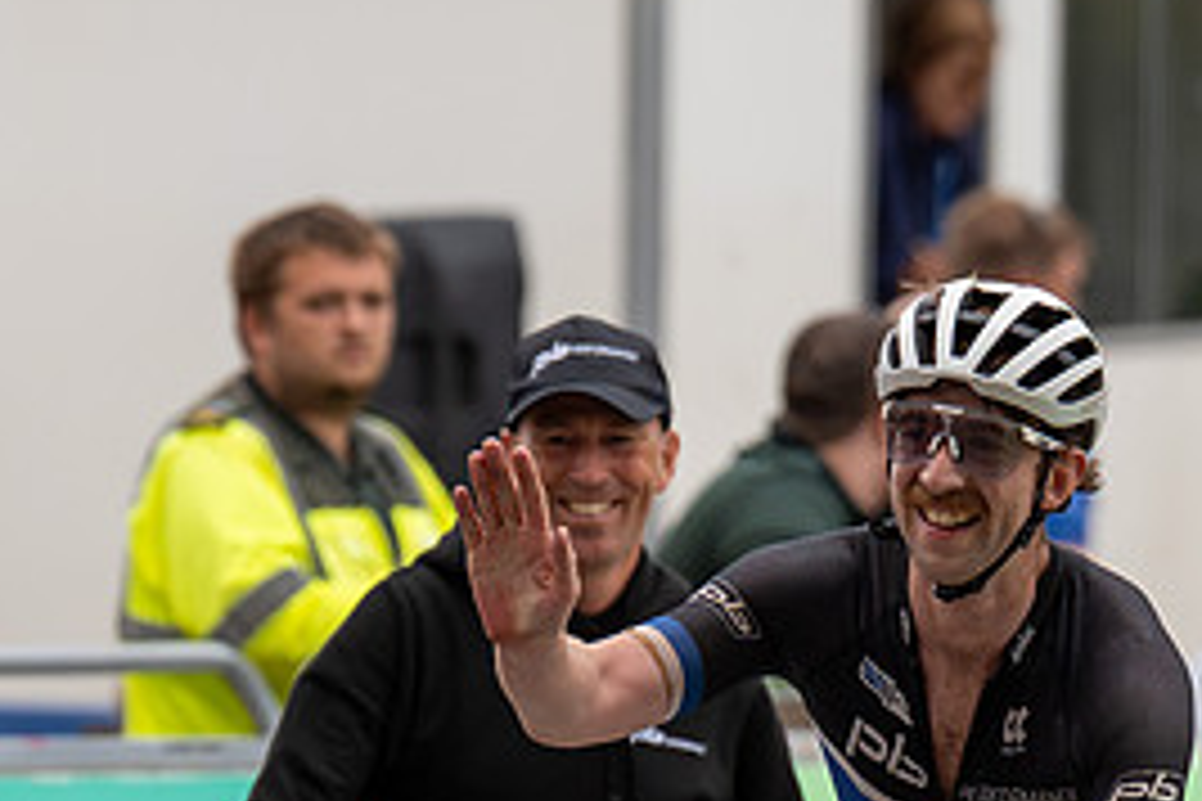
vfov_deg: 1.7
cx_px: 642
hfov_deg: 2.6
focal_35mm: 808
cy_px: 621
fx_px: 26976
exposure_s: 1/1000
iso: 640
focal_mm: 185
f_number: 3.5
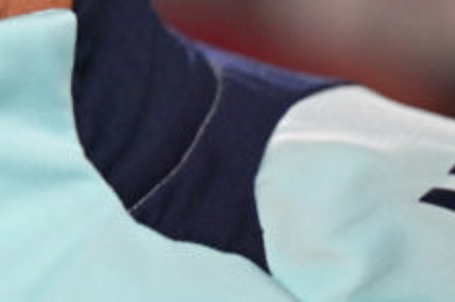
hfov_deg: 2.0
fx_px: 12869
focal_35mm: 1019
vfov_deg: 1.3
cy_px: -464
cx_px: -368
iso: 4000
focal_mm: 200
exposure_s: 1/125
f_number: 4
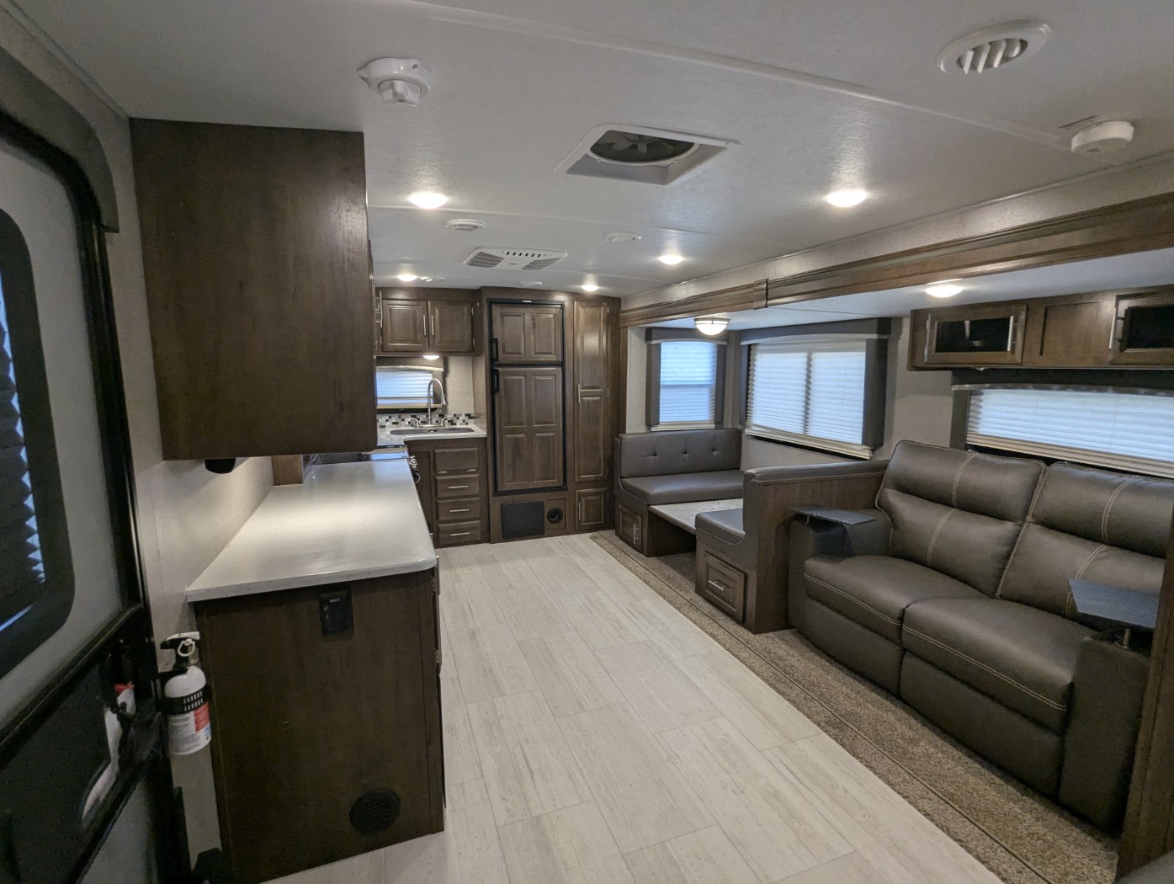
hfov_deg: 94.4
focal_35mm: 16
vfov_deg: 78.2
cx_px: 587
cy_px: 442
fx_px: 543
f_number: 2.2
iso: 169
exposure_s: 1/74.5
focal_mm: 2.35
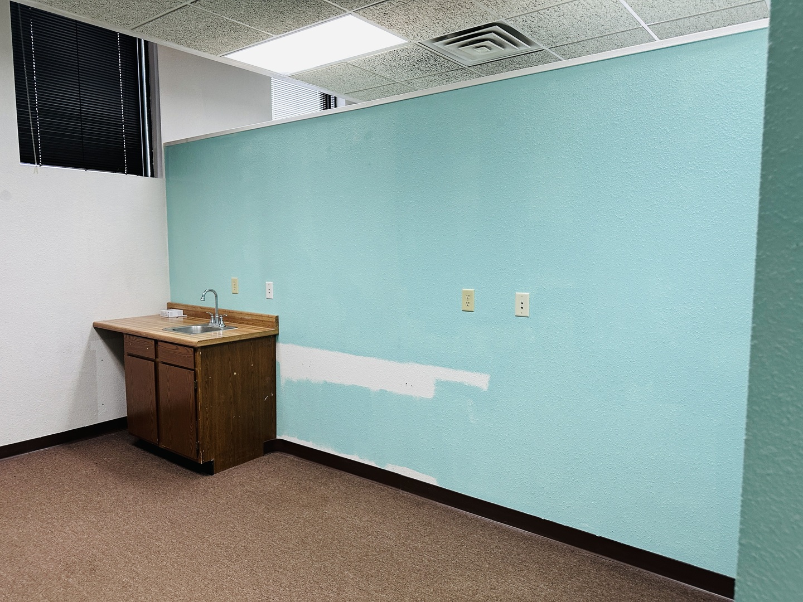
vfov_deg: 56.8
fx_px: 557
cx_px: 402
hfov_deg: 71.6
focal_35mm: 24
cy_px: 301
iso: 200
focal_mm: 6.86
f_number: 1.78
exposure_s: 1/60
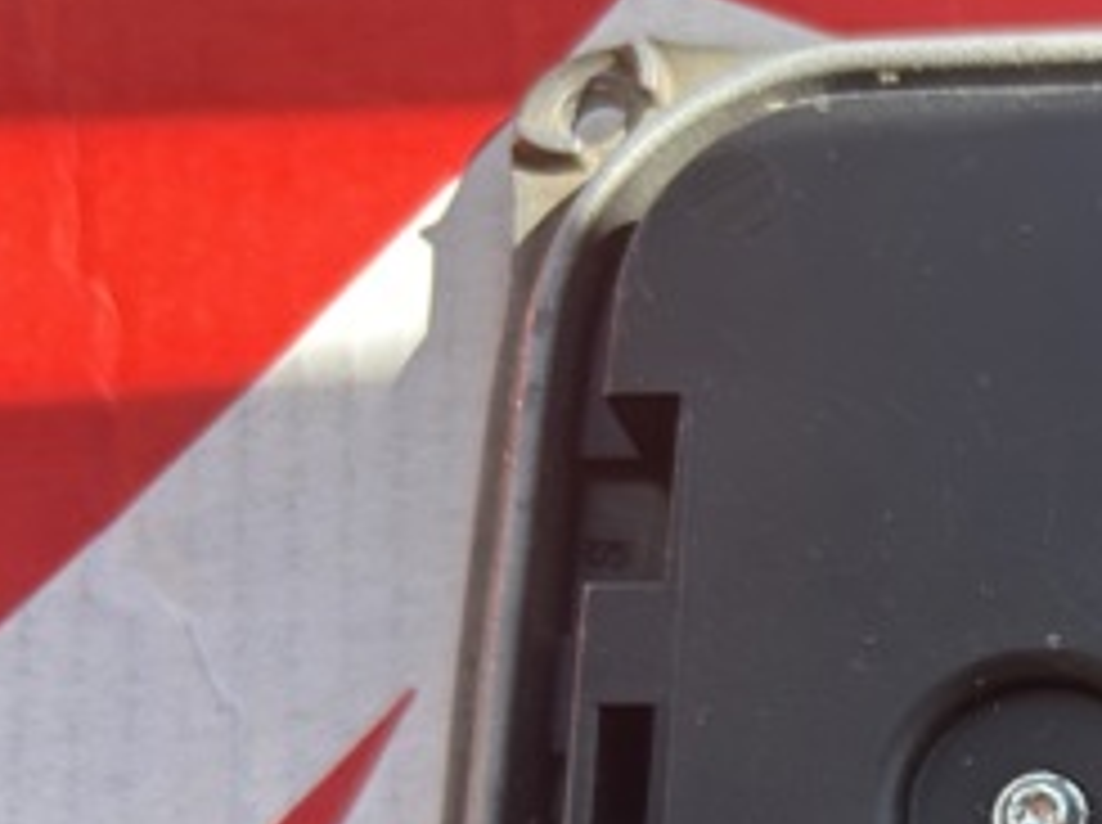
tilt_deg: -70.1
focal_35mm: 68
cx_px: 1363
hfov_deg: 25.3
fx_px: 2162
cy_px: 975
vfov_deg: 20.3
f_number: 1.5
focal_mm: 5.7
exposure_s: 1/260
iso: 40
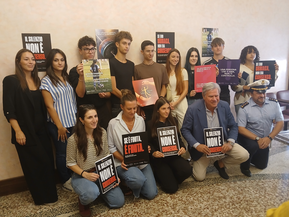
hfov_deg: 67.3
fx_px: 217
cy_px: 108
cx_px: 144
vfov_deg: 53.1
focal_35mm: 26
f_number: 1.8
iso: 250
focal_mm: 3.98
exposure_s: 1/33.3
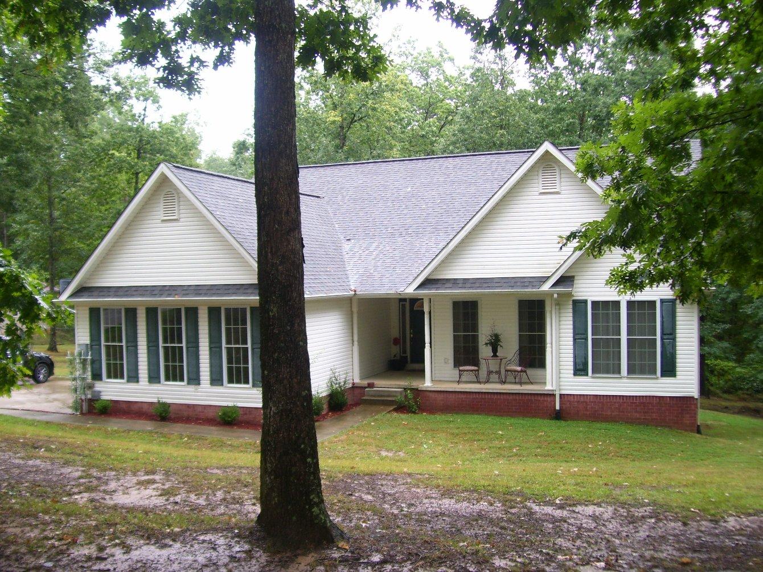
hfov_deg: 50.1
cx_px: 382
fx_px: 816
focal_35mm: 37
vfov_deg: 38.7
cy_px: 286
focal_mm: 6
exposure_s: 1/125
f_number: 2.7
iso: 80
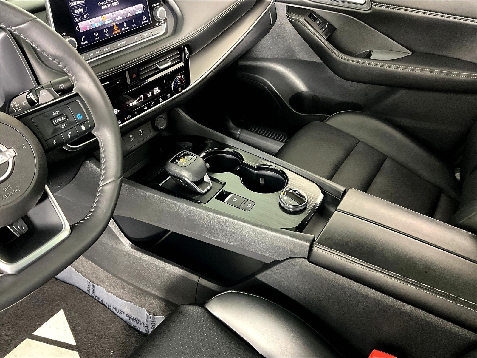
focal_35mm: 29
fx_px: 400
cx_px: 238
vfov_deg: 48.2
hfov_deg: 61.7
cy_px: 179
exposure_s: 1/35
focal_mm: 3
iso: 320
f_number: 1.8
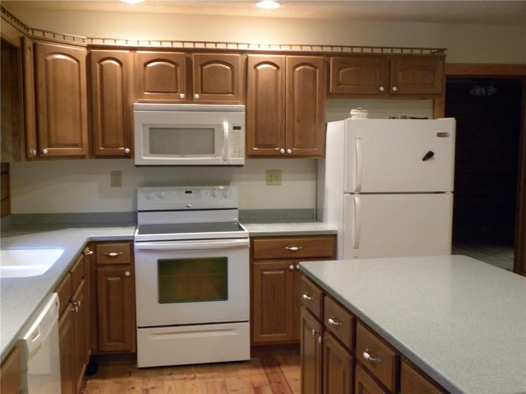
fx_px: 562
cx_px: 263
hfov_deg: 50.1
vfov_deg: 38.7
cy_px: 197
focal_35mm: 37
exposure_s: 1/24
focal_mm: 6.6
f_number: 3.2
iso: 400
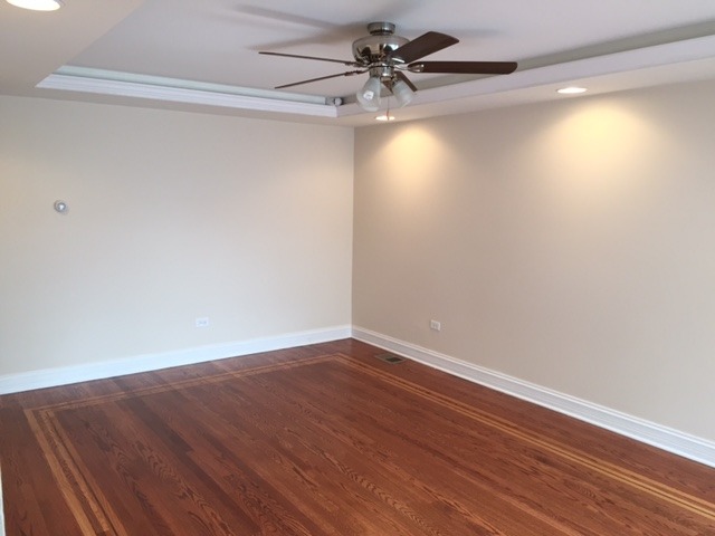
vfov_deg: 48.2
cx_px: 358
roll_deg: -1.1
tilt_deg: -7.3
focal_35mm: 29
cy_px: 268
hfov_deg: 61.7
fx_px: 599
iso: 32
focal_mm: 4.15
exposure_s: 1/30
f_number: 2.2
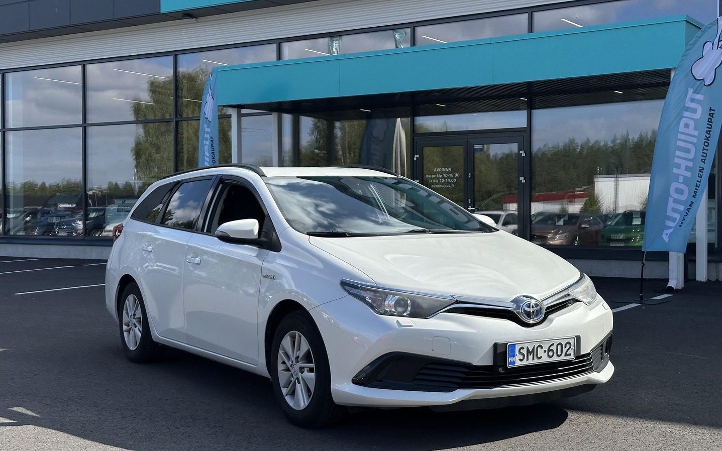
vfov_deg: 25.3
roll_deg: +0.1
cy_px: 227
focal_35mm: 51
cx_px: 361
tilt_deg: -0.8
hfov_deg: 39.6
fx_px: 1003
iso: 64
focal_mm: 6.86
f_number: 1.78
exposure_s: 1/5263
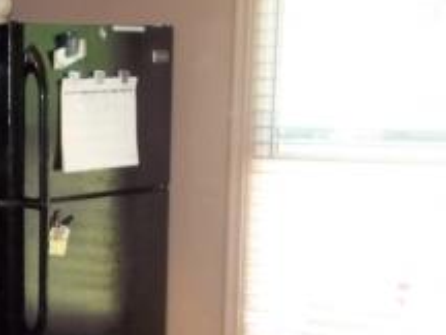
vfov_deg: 15.4
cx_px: -178
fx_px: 1224
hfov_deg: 18.7
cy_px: 310
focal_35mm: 95
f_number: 2.9
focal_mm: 5.7
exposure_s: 1/30
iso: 160
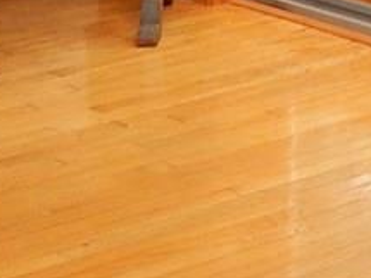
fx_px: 2292
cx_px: 858
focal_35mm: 214
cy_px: -376
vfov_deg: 6.6
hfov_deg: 8.5
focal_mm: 8.1
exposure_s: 1/30
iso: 560
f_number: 4.3
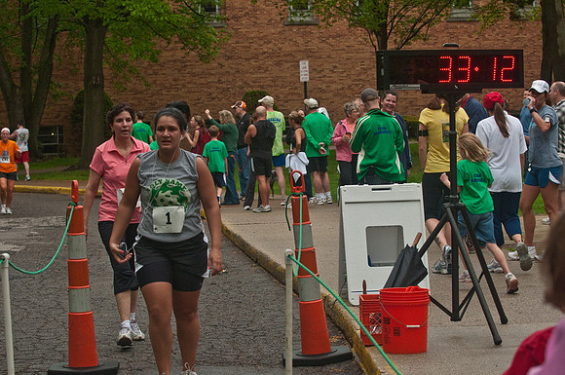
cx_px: 282
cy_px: 188
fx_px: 1646
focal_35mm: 105
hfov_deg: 19.5
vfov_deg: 13.0
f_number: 7.1
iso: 1600
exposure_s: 1/400
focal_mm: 70
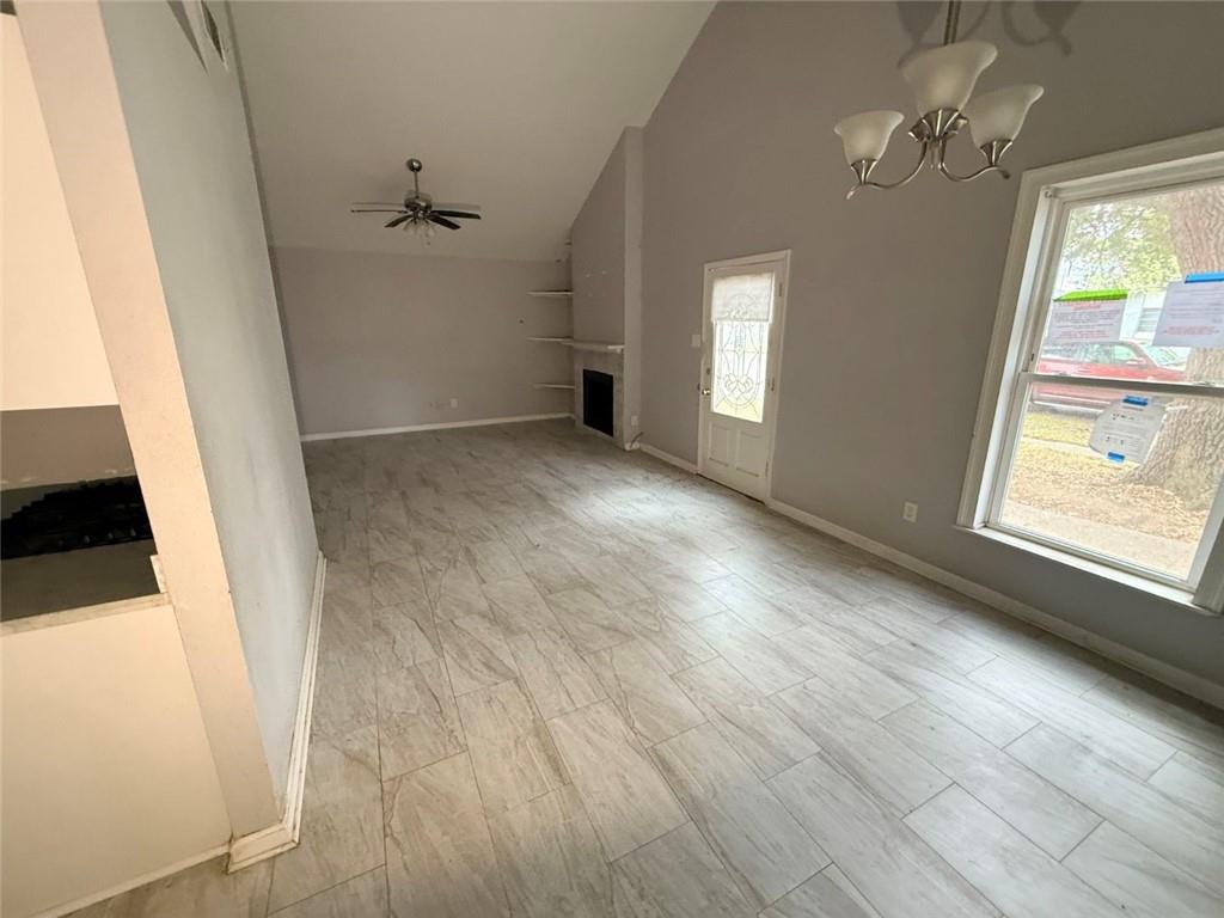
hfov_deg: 102.1
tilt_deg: -11.8
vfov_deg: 85.7
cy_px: 459
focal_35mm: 14
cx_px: 612
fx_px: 495
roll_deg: -0.7
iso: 400
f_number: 2.2
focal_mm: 2.22
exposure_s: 1/60
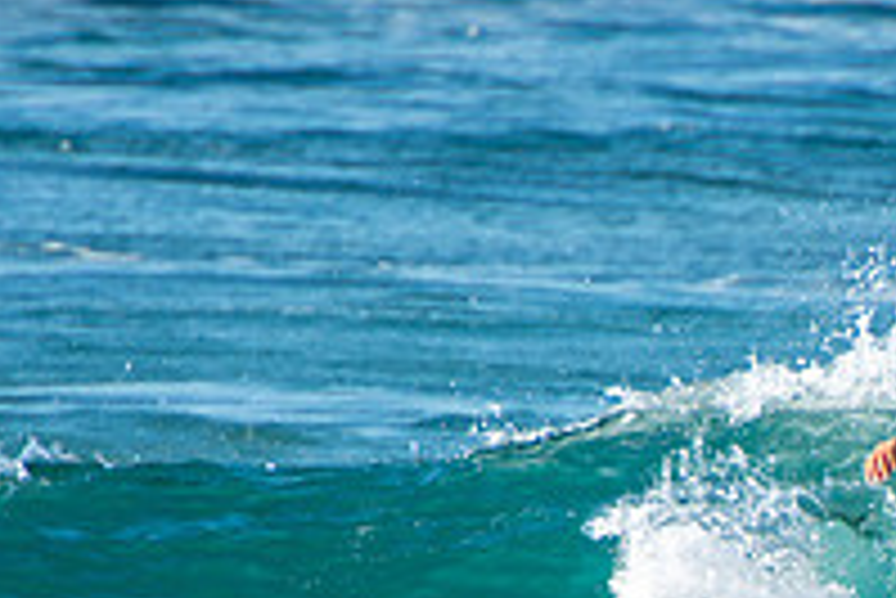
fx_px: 43561
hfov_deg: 1.2
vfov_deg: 0.8
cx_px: 1000
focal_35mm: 1749
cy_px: 852
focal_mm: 400
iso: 110
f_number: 5.6
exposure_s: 1/400
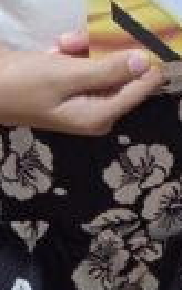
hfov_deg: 6.7
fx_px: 1506
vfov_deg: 9.9
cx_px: 373
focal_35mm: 190
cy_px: -374
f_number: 1.8
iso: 400
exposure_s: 1/100
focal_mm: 5.4
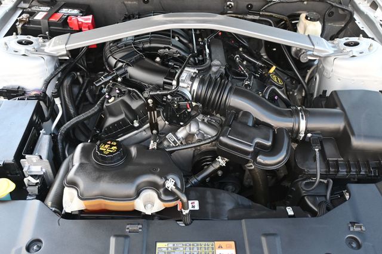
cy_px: 127
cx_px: 191
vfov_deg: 39.9
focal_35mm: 33
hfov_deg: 57.2
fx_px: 350
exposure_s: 1/125
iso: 640
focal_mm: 22
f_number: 4
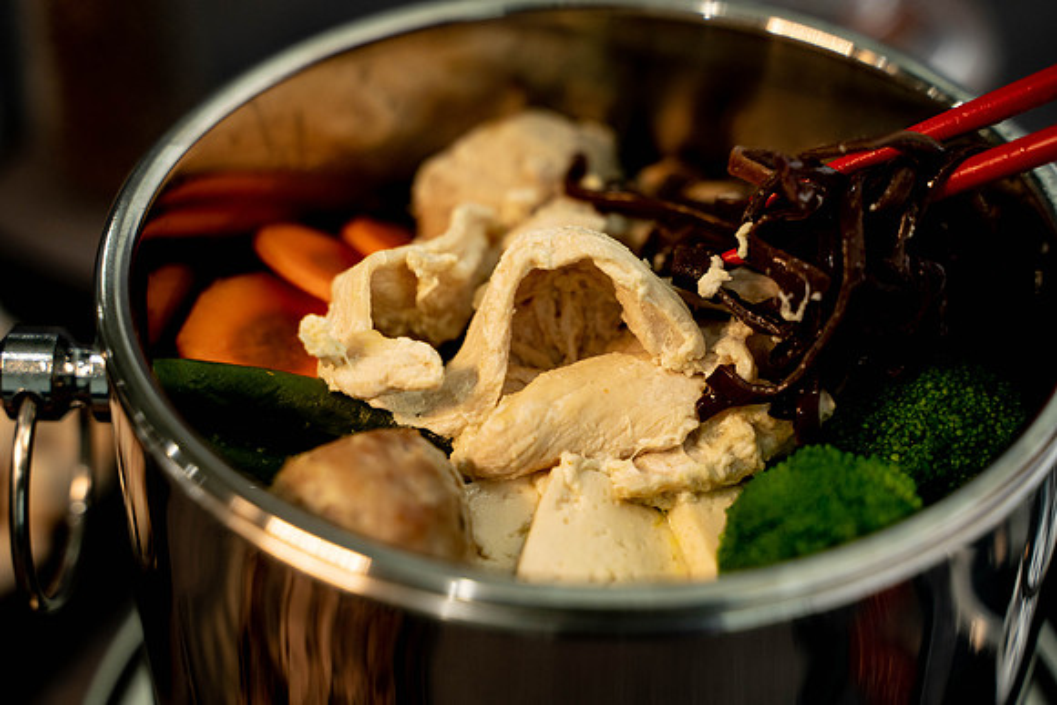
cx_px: 528
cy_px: 352
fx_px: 2202
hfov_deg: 27.0
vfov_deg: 18.2
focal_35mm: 75
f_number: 4
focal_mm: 75
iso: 800
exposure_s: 1/160
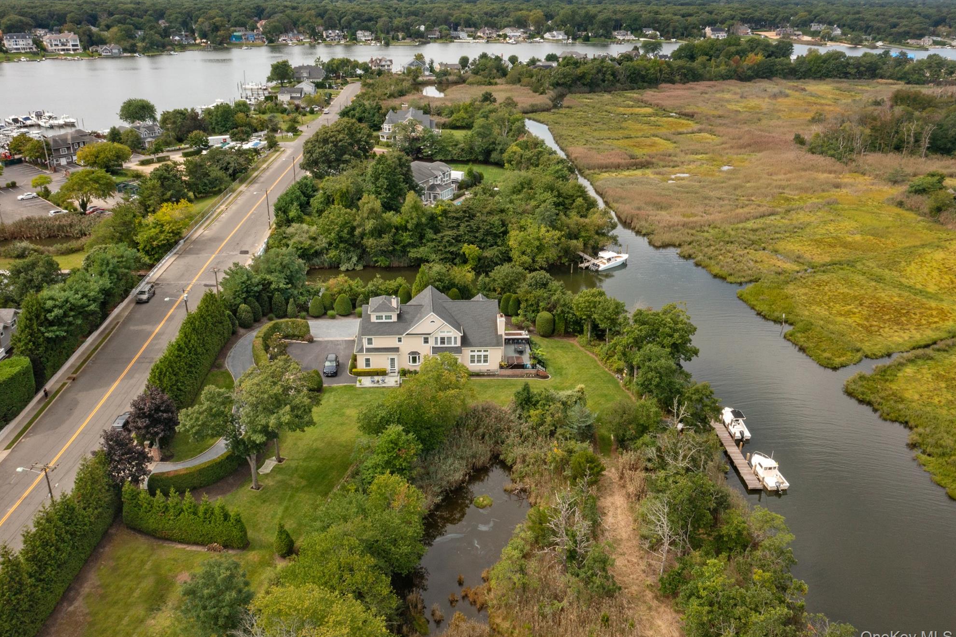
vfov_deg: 44.9
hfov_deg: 63.7
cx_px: 464
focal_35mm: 29
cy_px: 319
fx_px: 770
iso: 100
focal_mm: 10.26
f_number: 11
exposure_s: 1/160
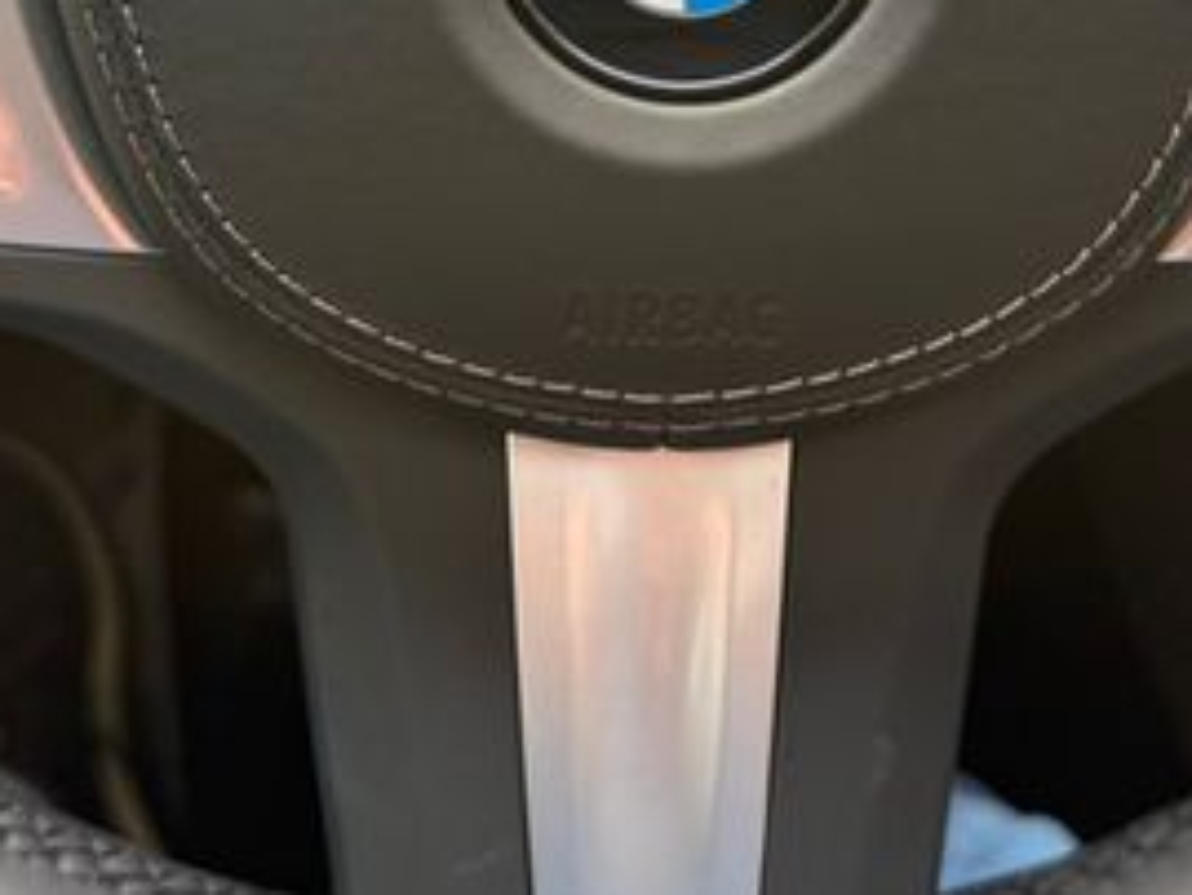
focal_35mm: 57
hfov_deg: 33.7
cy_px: 71
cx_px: 660
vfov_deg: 24.8
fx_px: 1964
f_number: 1.78
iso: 125
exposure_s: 1/243
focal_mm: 6.76
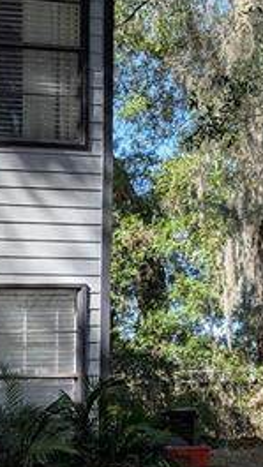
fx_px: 943
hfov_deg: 15.1
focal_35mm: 76
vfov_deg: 26.8
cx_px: -81
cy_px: 434
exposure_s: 1/363
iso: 19
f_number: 1.68
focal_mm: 6.9
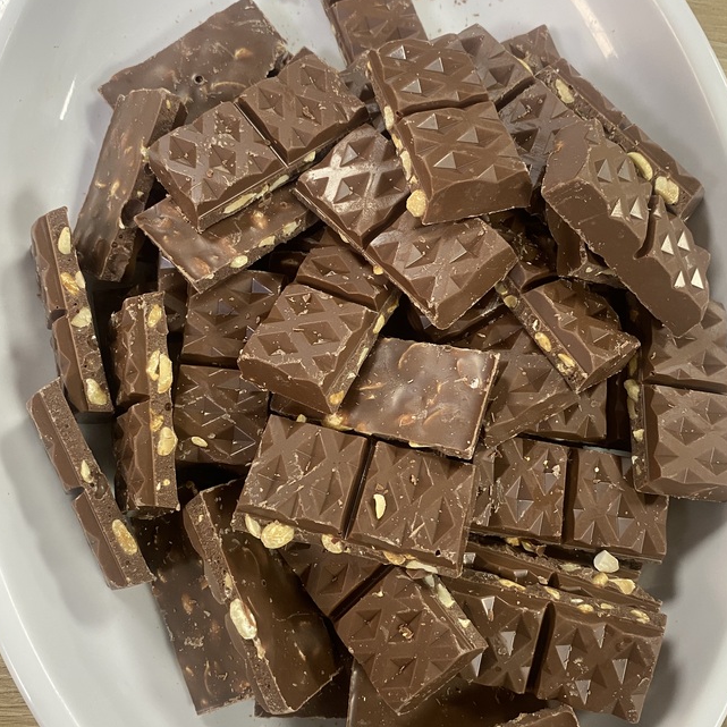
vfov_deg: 49.7
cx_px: 363
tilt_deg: -77.6
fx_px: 784
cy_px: 379
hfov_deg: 49.7
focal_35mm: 33
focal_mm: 4.25
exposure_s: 1/60
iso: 160
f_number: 1.8
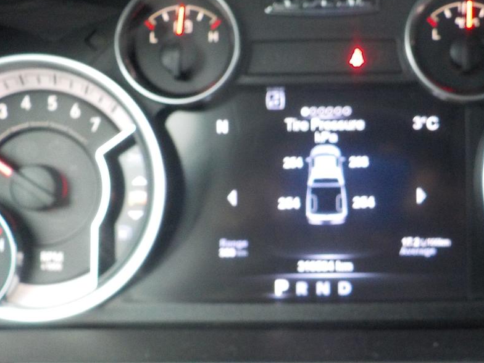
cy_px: 188
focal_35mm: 49
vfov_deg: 29.7
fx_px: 685
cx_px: 334
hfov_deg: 38.3
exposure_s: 1/30
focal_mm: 4.1
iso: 360
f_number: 3.3
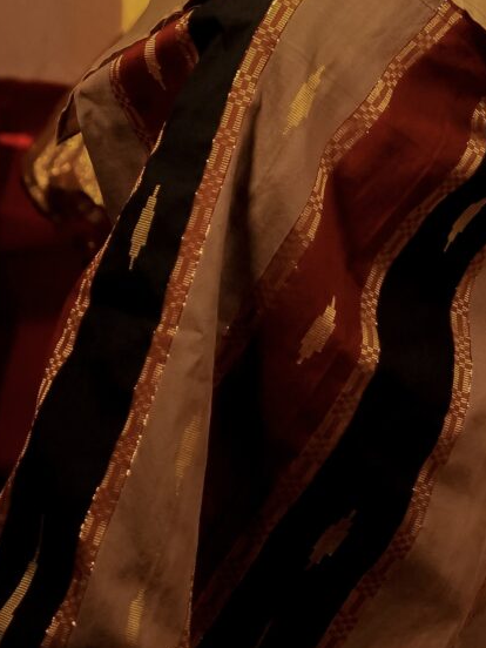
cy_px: -256
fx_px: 4174
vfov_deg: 8.7
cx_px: 801
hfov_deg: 6.5
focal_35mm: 223
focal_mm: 50
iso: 4000
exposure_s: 1/200
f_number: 1.4
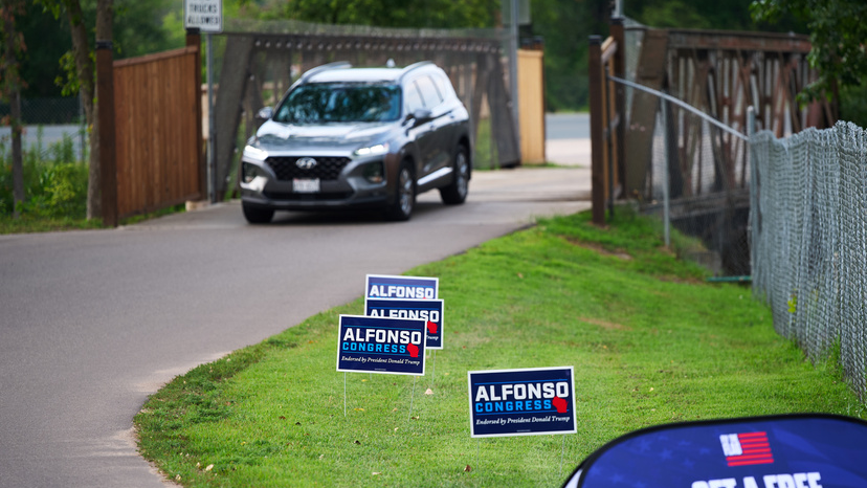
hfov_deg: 9.5
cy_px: 246
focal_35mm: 228
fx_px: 5242
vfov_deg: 5.3
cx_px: 528
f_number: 3.2
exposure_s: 1/800
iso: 200
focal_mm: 176
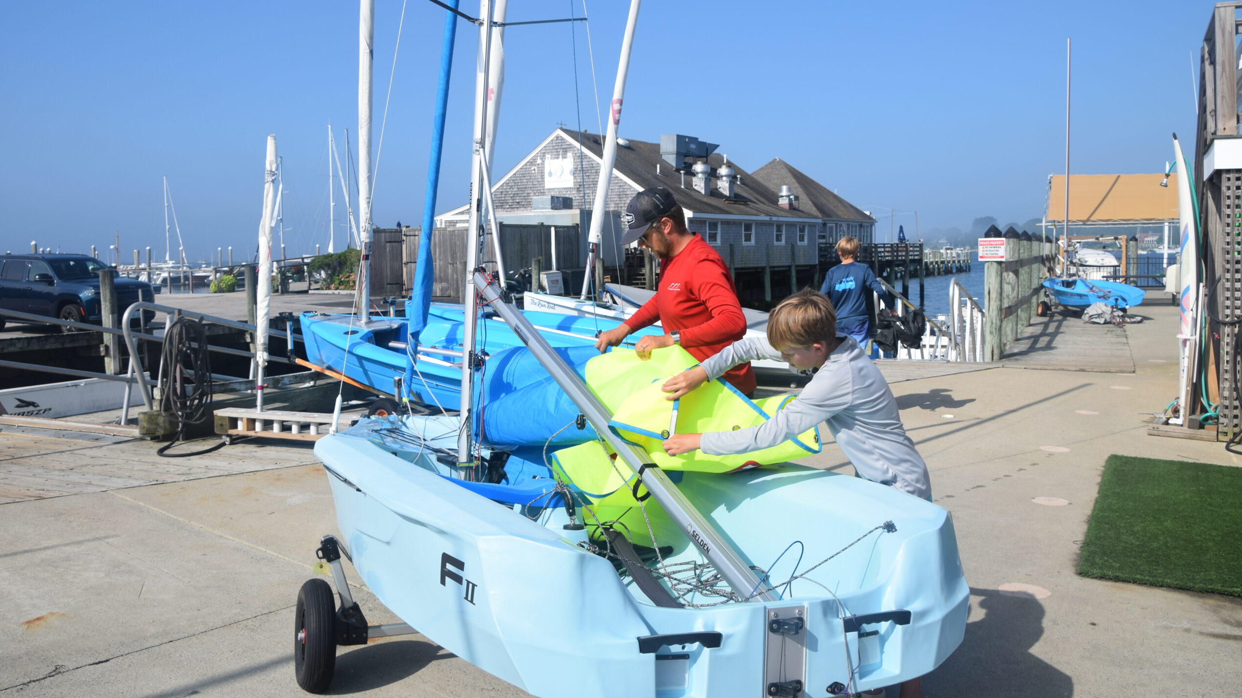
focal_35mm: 35
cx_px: 620
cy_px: 304
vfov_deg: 33.7
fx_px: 1153
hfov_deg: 56.6
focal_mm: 22
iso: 200
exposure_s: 1/500
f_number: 11
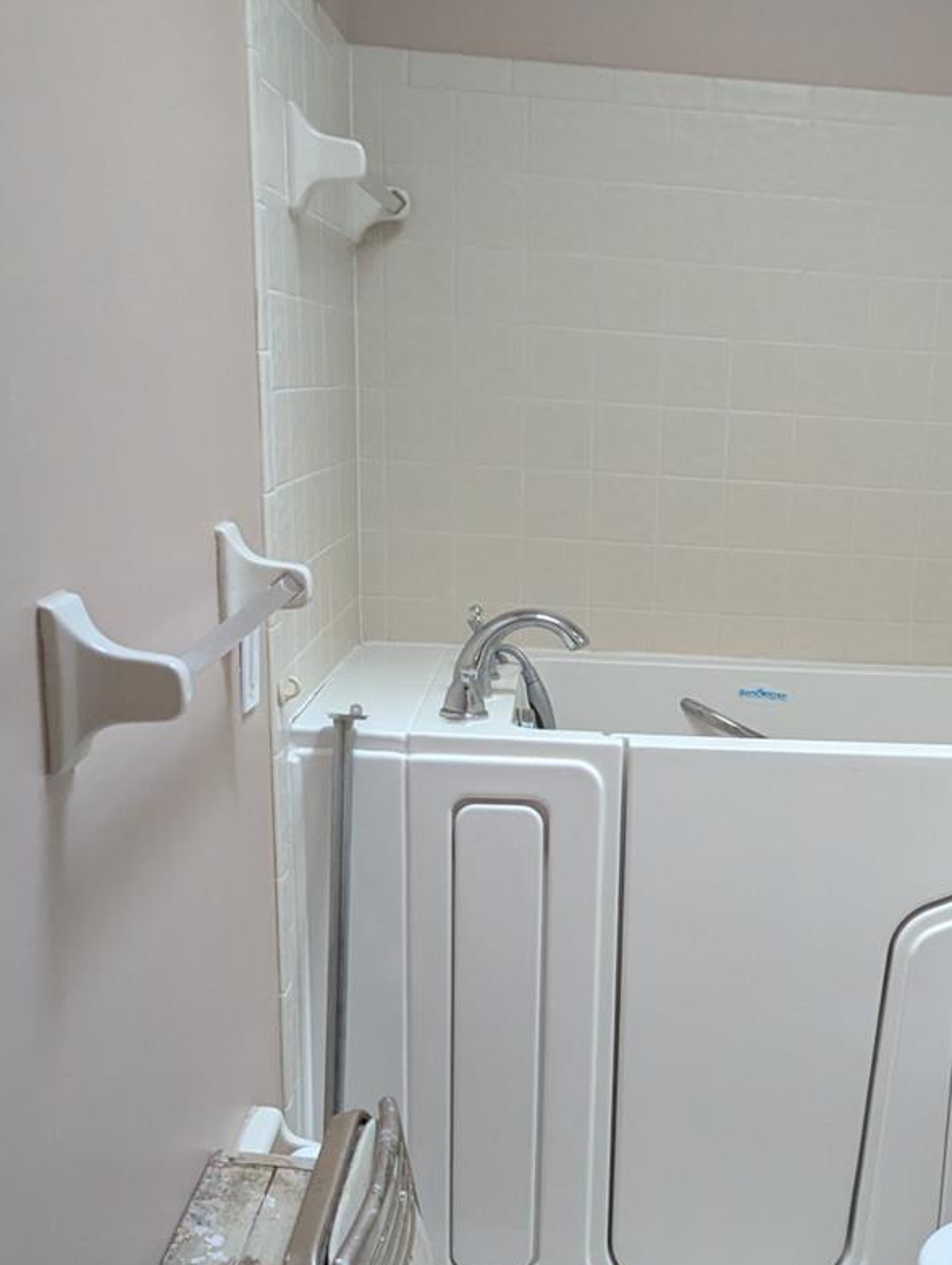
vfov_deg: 40.4
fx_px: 1682
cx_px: 780
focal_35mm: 46
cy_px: 892
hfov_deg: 30.7
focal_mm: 6.81
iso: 1520
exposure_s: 1/137
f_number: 1.85
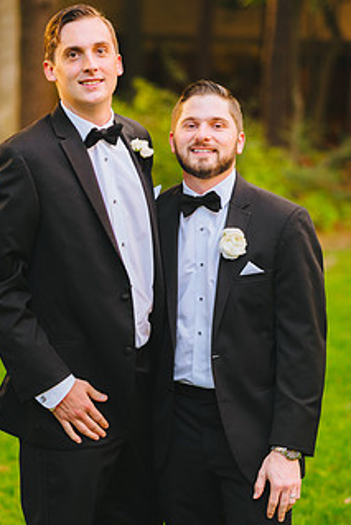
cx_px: 133
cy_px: 303
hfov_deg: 11.4
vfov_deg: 17.0
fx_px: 1753
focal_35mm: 120
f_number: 2.2
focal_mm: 85
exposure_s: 1/250
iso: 500
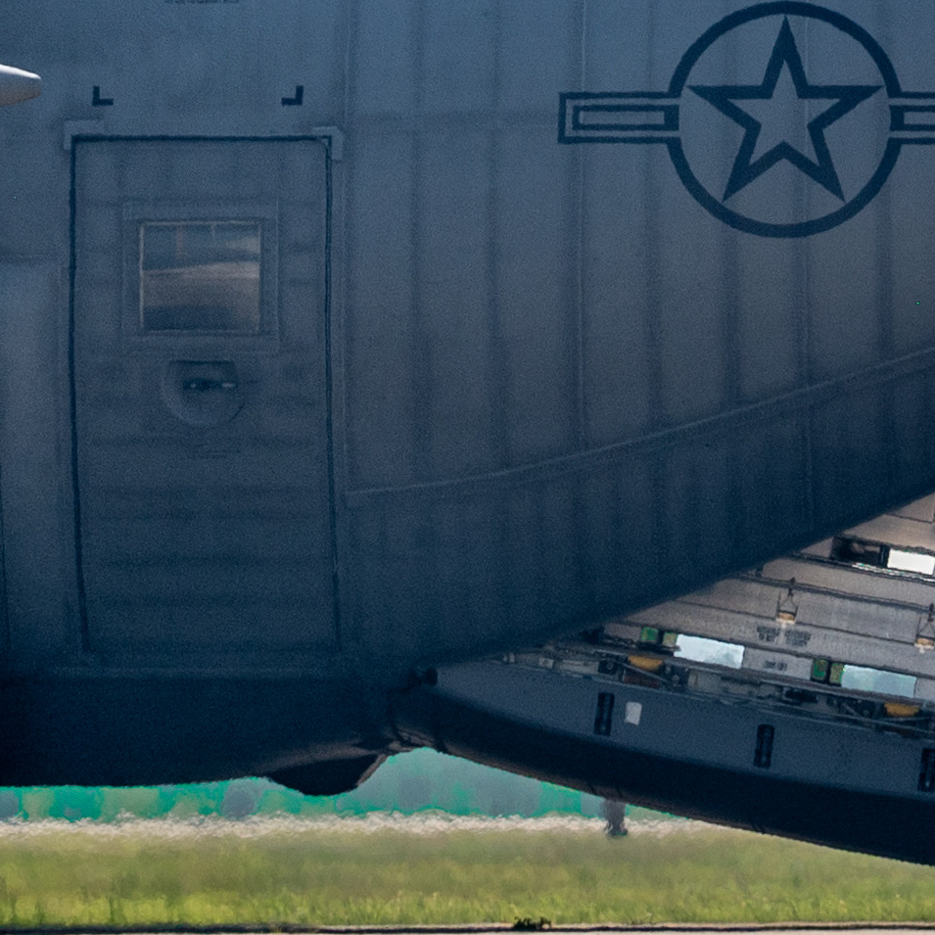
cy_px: -316
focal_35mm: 441
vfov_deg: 4.0
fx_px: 13477
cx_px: 1180
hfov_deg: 4.0
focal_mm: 82
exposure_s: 1/5000
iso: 200
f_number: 2.8
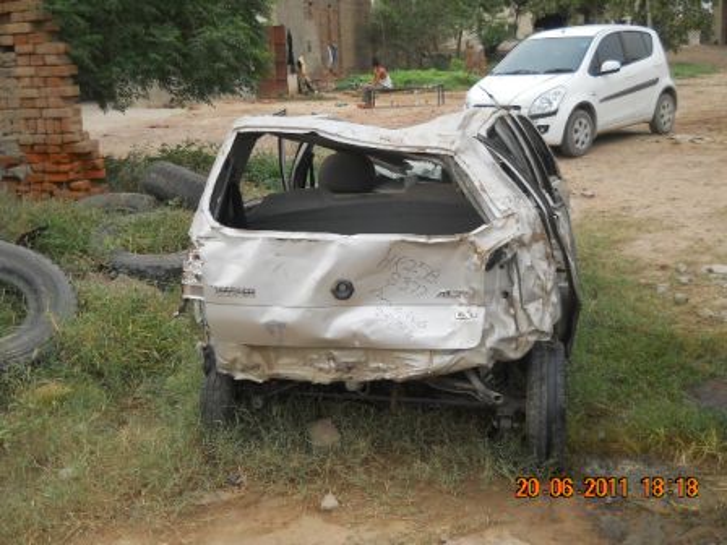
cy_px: 272
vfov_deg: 35.1
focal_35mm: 41
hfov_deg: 45.8
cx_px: 364
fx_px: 861
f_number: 3.1
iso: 80
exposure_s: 1/160
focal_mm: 6.72
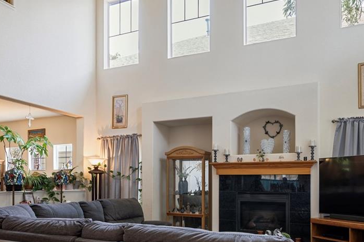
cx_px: 192
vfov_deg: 39.5
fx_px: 323
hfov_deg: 58.7
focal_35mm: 32
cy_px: 194
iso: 250
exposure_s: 1/2.5
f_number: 9
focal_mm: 14
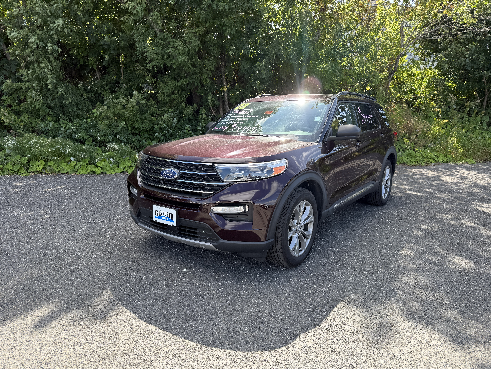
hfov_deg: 71.6
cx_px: 246
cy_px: 184
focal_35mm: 24
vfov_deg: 56.8
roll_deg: -0.2
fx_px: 340
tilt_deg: -8.9
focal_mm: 6.76
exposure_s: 1/868
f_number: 1.78
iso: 80
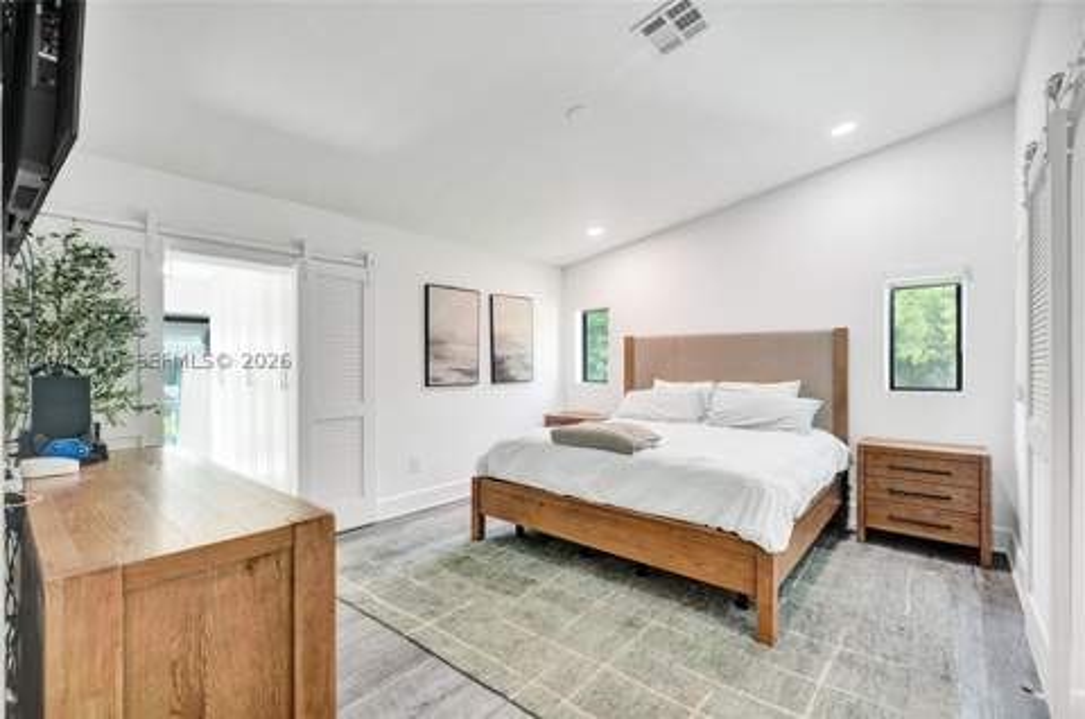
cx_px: 542
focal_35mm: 16
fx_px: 481
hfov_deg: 96.8
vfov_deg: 73.5
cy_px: 360
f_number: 4
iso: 1000
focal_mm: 16
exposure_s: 1/100
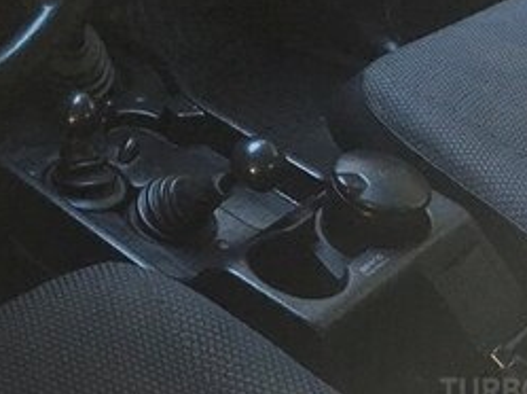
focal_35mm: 77
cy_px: -96
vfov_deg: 18.0
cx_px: -89
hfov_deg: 23.4
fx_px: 1171
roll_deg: +0.3
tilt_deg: -22.1
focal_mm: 4.15
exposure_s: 1/33
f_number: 2.2
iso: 100
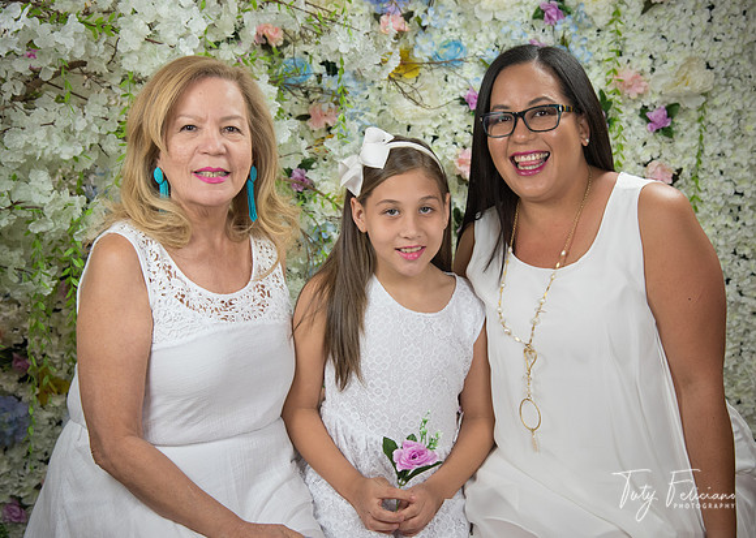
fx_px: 1292
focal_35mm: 60
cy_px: 270
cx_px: 404
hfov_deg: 32.6
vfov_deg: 23.5
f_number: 5
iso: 1250
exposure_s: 1/125
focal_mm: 55
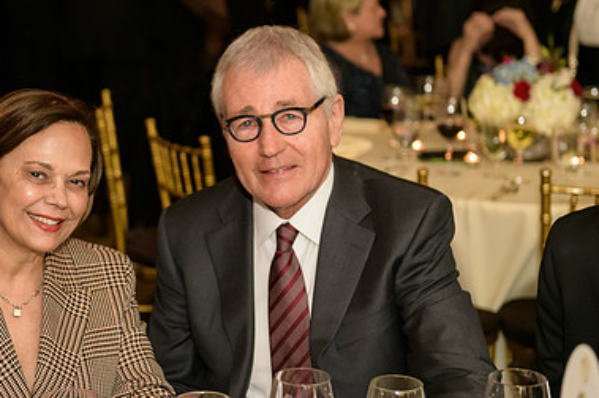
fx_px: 1579
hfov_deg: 21.3
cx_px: 166
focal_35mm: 95
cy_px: 193
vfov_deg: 14.4
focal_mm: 62
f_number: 3.2
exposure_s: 1/100
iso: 1600
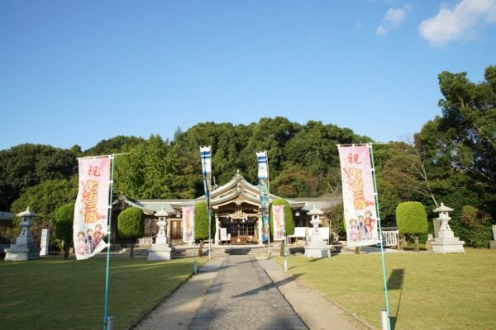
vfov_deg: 53.1
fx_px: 331
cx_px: 248
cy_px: 165
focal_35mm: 24
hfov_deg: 73.7
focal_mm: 24
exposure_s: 1/200
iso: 400
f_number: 16
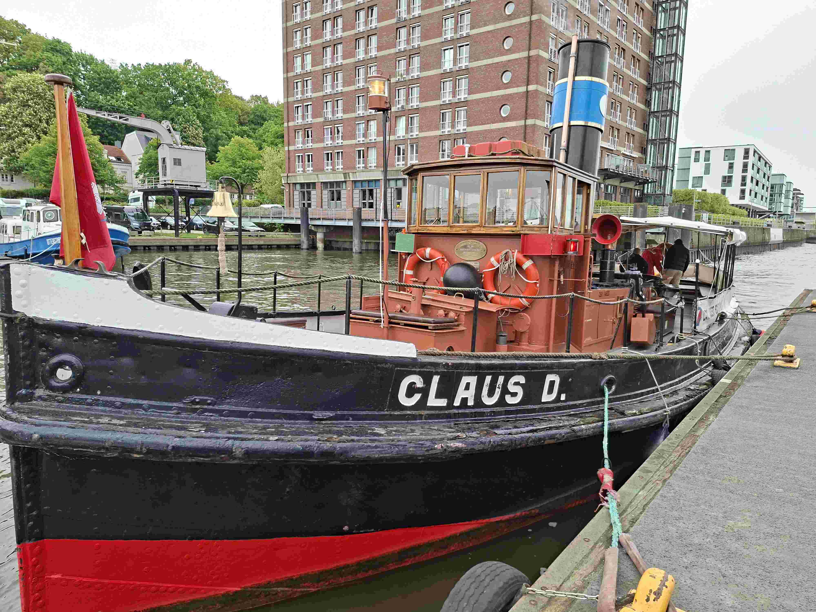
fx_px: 542
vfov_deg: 58.9
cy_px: 306
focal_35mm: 23
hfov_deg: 73.9
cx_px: 408
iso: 50
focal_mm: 5.54
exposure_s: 1/401
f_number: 1.8
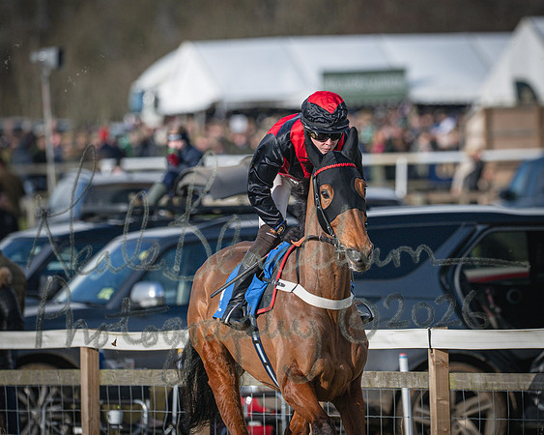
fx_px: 10880
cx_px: 272
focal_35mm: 676
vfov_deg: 2.3
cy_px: 218
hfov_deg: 2.9
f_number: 5
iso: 400
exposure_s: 1/3200
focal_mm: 400
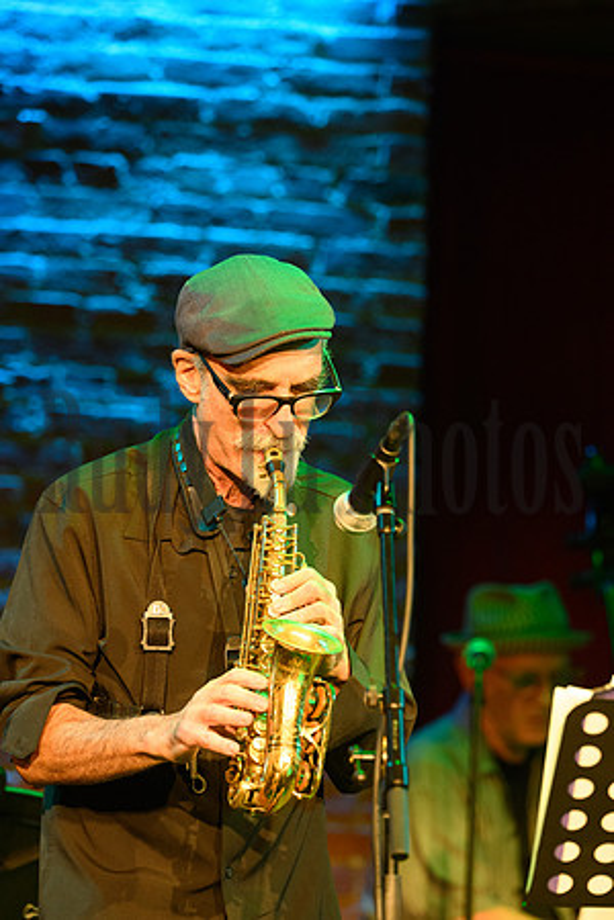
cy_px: 460
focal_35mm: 200
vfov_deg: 10.3
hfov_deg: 6.9
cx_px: 307
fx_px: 5116
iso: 5000
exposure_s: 1/125
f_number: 4.5
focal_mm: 200
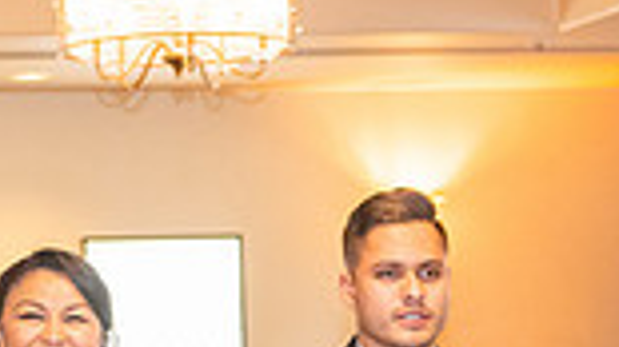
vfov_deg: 5.4
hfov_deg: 9.8
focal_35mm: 219
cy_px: 752
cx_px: 196
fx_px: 3593
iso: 1600
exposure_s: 1/125
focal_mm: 56
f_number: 3.5
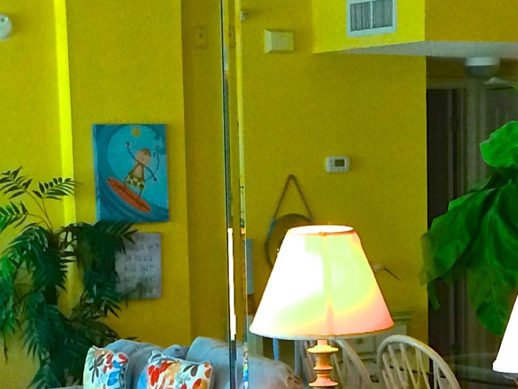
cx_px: 269
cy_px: 572
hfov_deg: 16.7
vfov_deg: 12.0
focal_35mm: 118
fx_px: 1765
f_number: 2.2
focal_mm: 4.12
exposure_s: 1/30
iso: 64
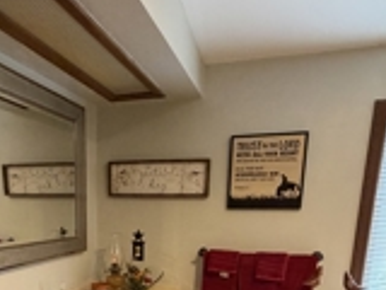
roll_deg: -0.4
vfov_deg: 36.3
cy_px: 295
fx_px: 390
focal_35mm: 35
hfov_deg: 51.7
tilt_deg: -12.9
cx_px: 130
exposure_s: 1/60
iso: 400
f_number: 2.2
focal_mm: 2.22
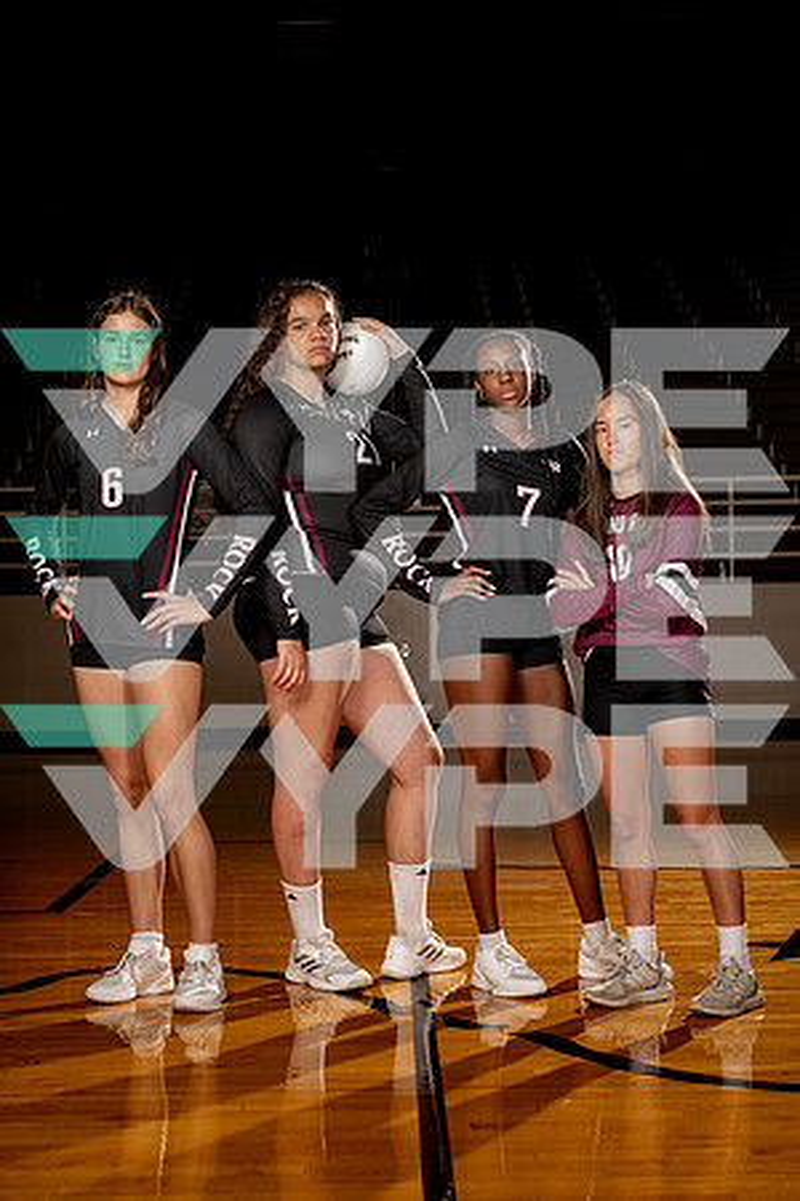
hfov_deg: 23.0
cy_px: 600
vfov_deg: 33.9
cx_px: 400
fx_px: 1967
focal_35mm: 59
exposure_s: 1/250
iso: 100
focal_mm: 59
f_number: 5.6
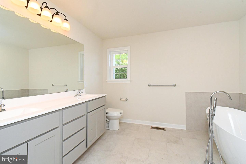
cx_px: 123
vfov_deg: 77.3
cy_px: 82
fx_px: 102
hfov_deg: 100.4
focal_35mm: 15
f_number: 14
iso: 3200
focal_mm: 10
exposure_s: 1/250
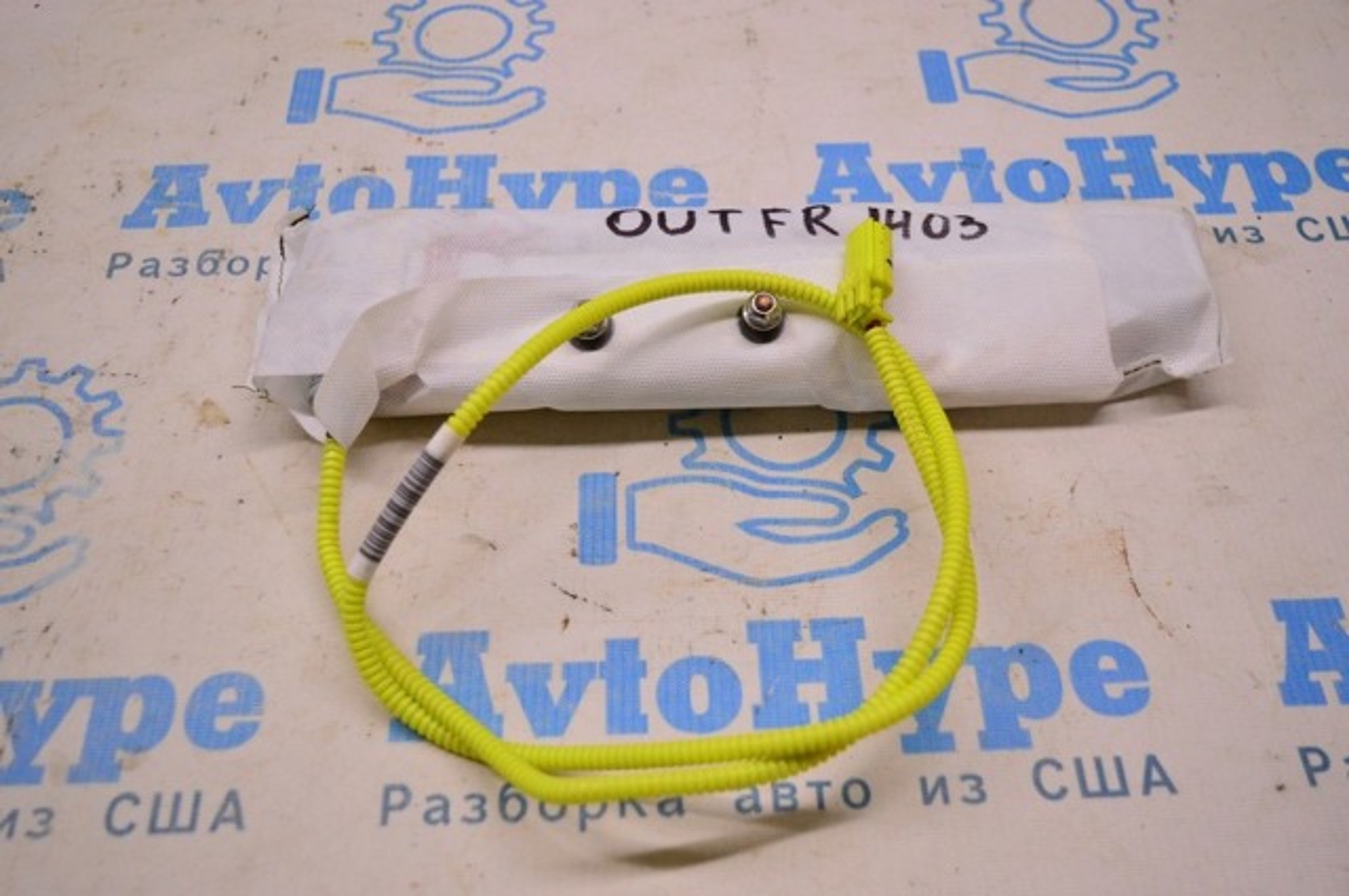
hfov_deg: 49.6
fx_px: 1460
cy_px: 448
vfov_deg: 34.1
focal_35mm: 39
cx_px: 674
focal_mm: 26
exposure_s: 1/400
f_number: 4
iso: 1600
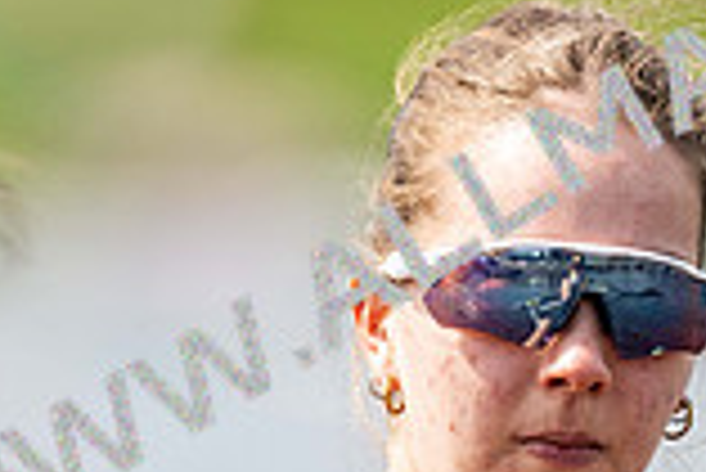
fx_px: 43399
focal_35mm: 2211
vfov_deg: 0.6
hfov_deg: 0.9
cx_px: 427
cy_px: 582
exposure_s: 1/2500
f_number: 4
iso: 400
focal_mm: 600
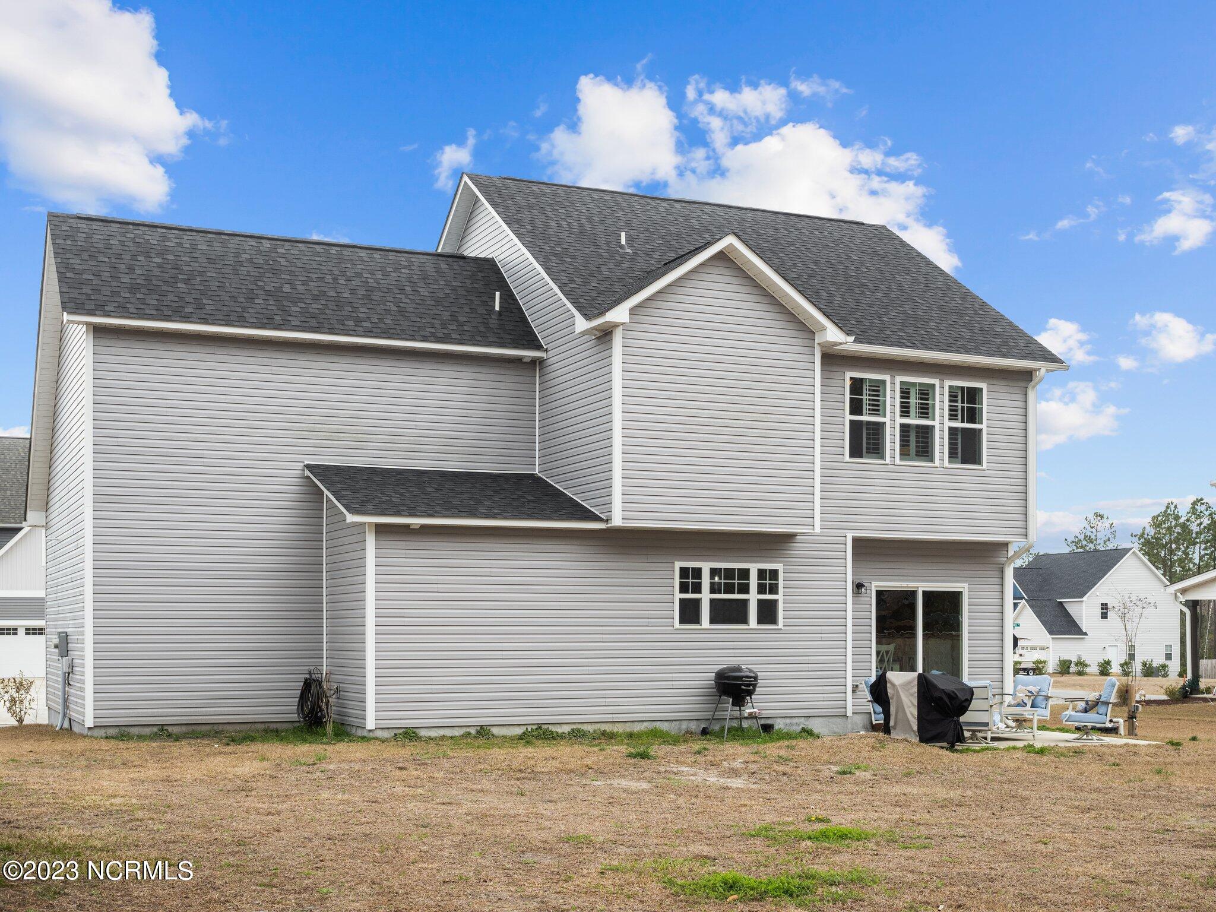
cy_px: 456
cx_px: 608
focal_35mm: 42
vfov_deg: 34.3
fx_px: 1475
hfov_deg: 44.8
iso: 200
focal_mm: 21
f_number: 5
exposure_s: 1/320
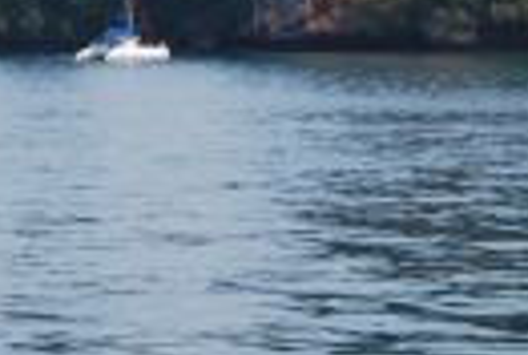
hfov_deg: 6.0
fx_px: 4954
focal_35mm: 337
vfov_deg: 4.1
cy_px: -262
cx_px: -439
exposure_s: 1/320
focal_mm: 46
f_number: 9
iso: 100
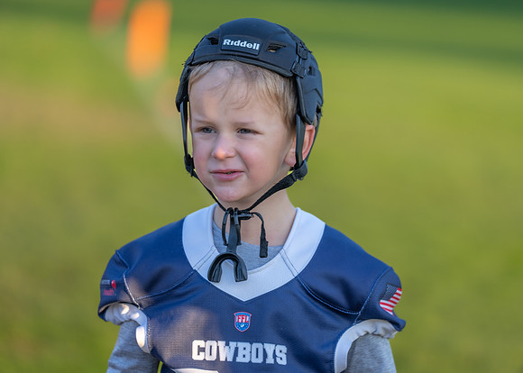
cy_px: 176
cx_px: 295
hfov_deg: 9.1
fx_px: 3281
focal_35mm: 221
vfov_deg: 6.5
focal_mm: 200
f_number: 2.8
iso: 100
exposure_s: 1/400
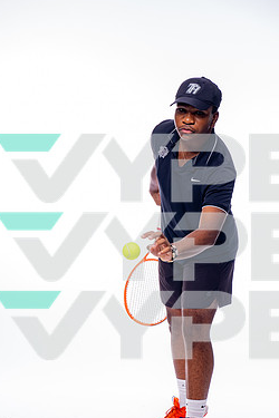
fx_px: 907
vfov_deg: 25.9
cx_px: 161
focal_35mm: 78
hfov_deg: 17.5
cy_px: 247
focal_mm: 65
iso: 400
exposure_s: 1/250
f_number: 8
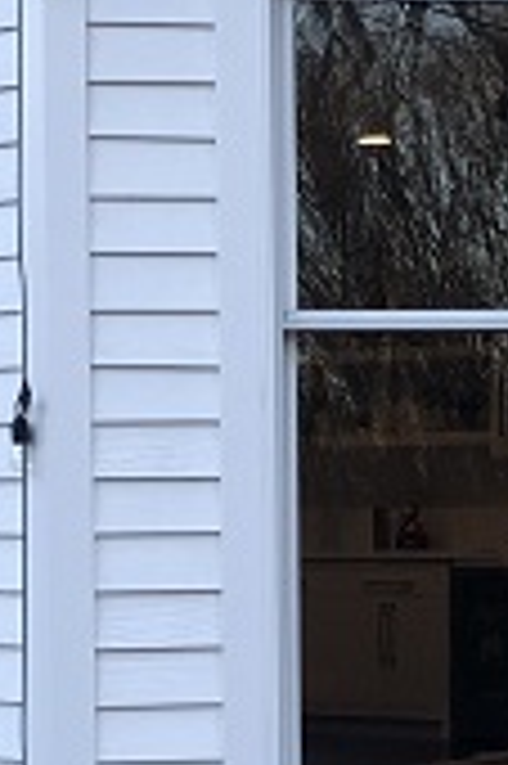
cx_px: 499
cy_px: 572
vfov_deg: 14.9
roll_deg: +0.8
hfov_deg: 9.9
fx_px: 2906
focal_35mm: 137
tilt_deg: +1.1
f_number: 1.8
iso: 32
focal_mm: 3.99
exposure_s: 1/120
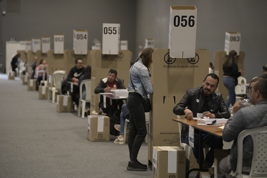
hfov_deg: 18.3
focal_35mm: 112
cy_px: 89
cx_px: 134
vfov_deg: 12.2
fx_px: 831
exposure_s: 1/1000
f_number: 2.8
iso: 4000
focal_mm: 112
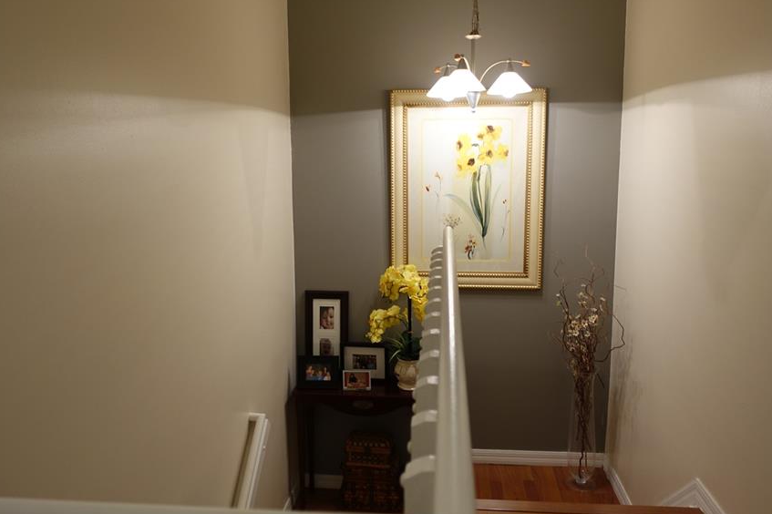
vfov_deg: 44.9
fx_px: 622
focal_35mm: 29
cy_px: 232
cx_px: 385
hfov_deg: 63.7
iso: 125
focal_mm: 8.8
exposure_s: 1/30
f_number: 1.8
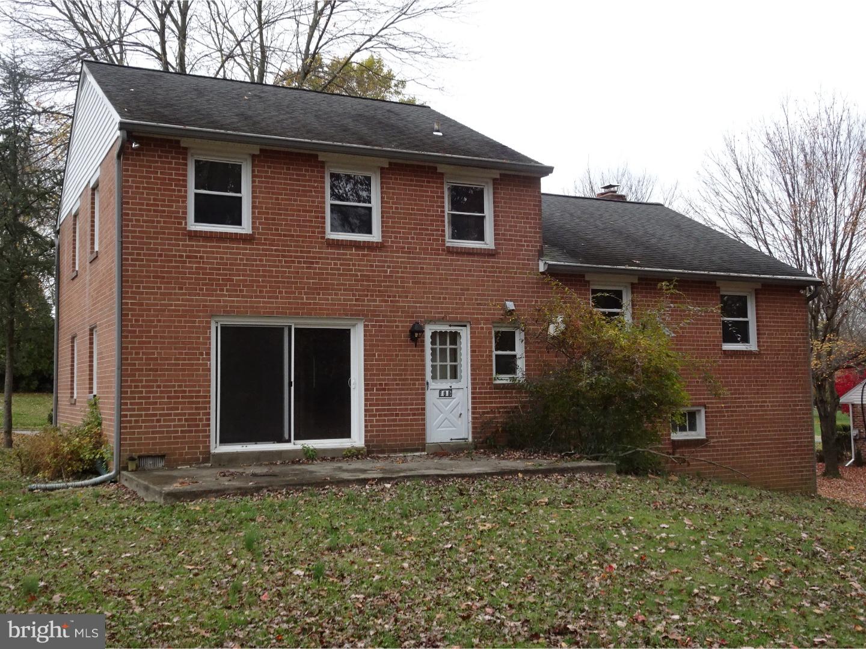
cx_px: 433
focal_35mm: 36
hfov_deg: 51.4
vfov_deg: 39.7
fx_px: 901
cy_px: 324
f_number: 4
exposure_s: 1/250
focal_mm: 6.17
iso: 320
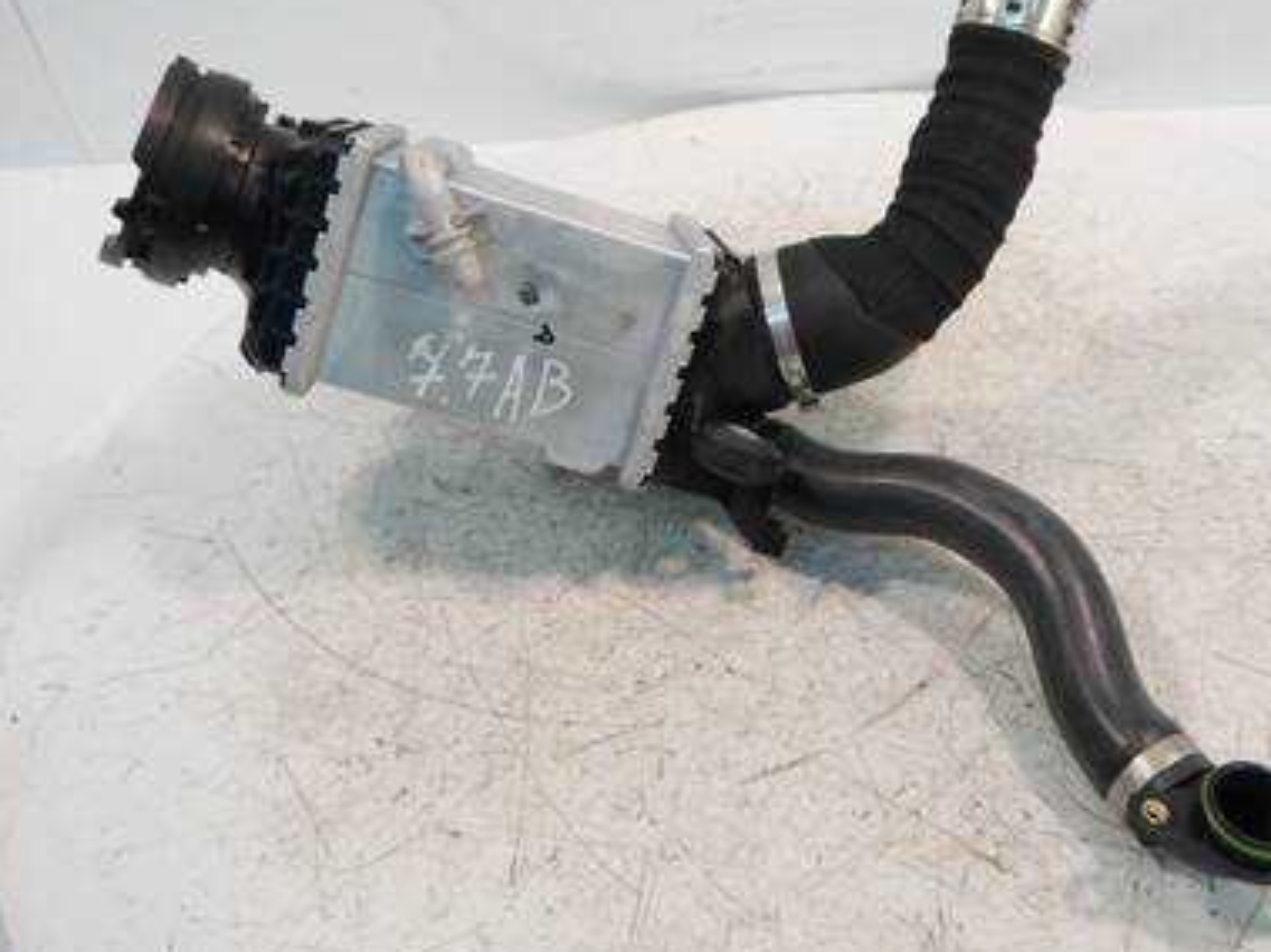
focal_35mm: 38
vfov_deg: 37.5
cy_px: 369
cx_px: 718
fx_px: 1395
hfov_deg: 48.9
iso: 400
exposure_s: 1/60
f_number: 3.6
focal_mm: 15
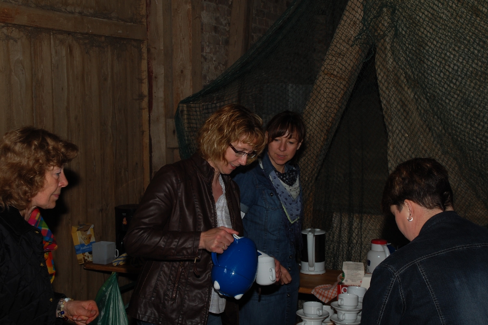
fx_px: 772
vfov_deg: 23.7
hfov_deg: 35.1
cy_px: 162
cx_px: 244
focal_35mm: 57
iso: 200
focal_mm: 38
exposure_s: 1/60
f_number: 11
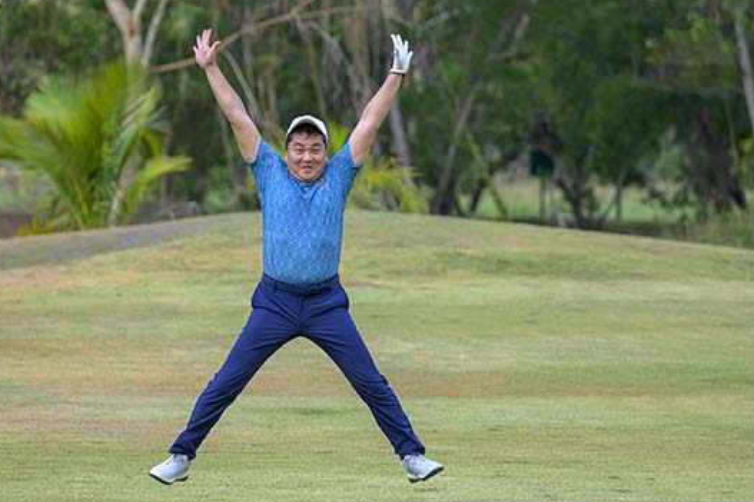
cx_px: 288
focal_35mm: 246
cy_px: 213
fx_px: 5150
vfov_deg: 5.6
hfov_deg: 8.4
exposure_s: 1/3200
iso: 250
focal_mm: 135
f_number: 2.8
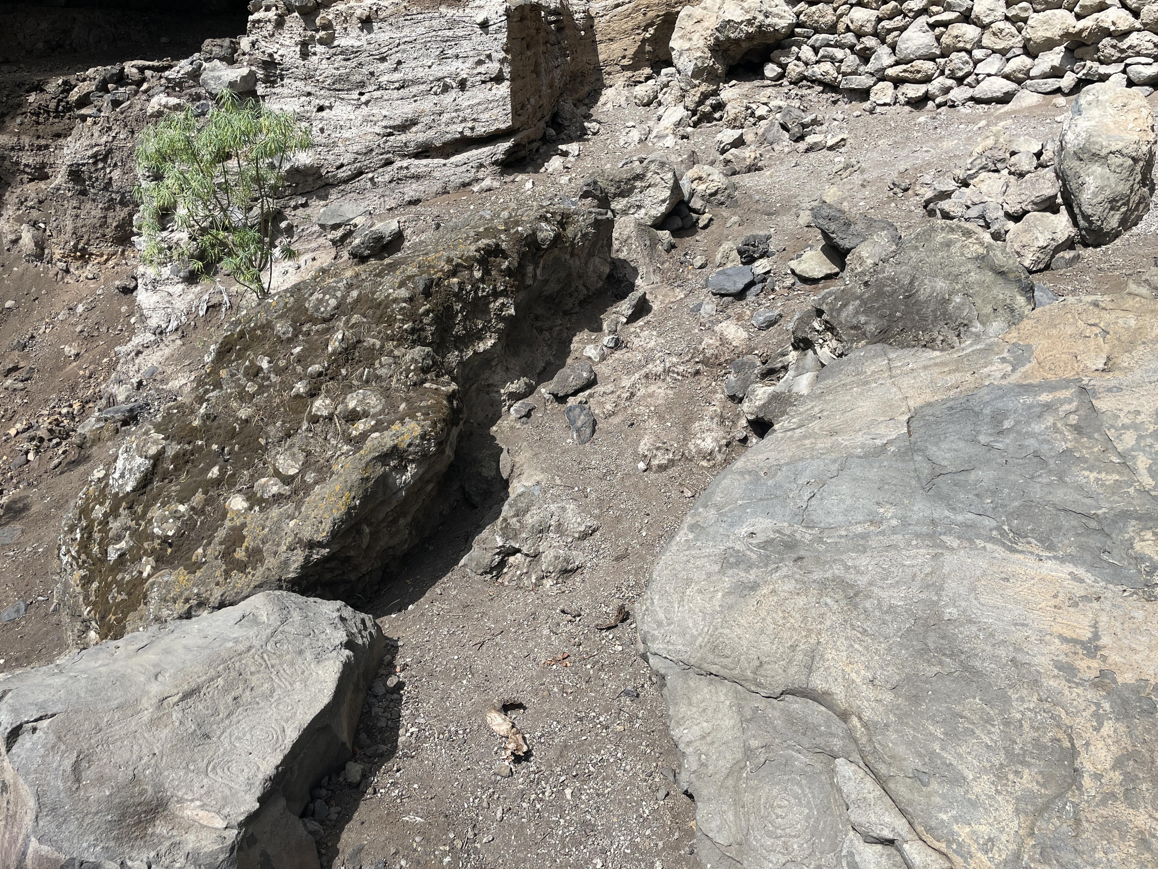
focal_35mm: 27
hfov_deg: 65.3
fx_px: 903
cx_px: 596
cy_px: 419
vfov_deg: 51.3
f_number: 1.6
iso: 32
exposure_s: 1/3401
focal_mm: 4.2
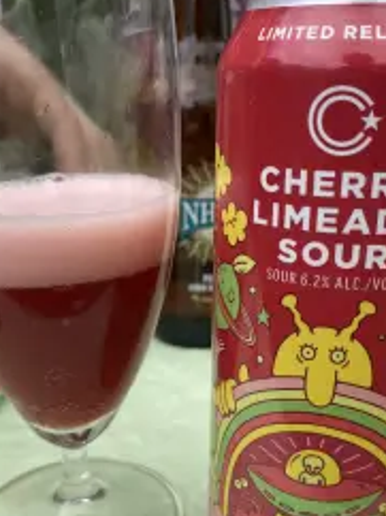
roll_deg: +2.4
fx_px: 640
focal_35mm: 43
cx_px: 194
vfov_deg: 43.6
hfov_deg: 33.5
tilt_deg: -18.8
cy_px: 318
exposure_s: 1/522
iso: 32
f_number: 1.8
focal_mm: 4.25
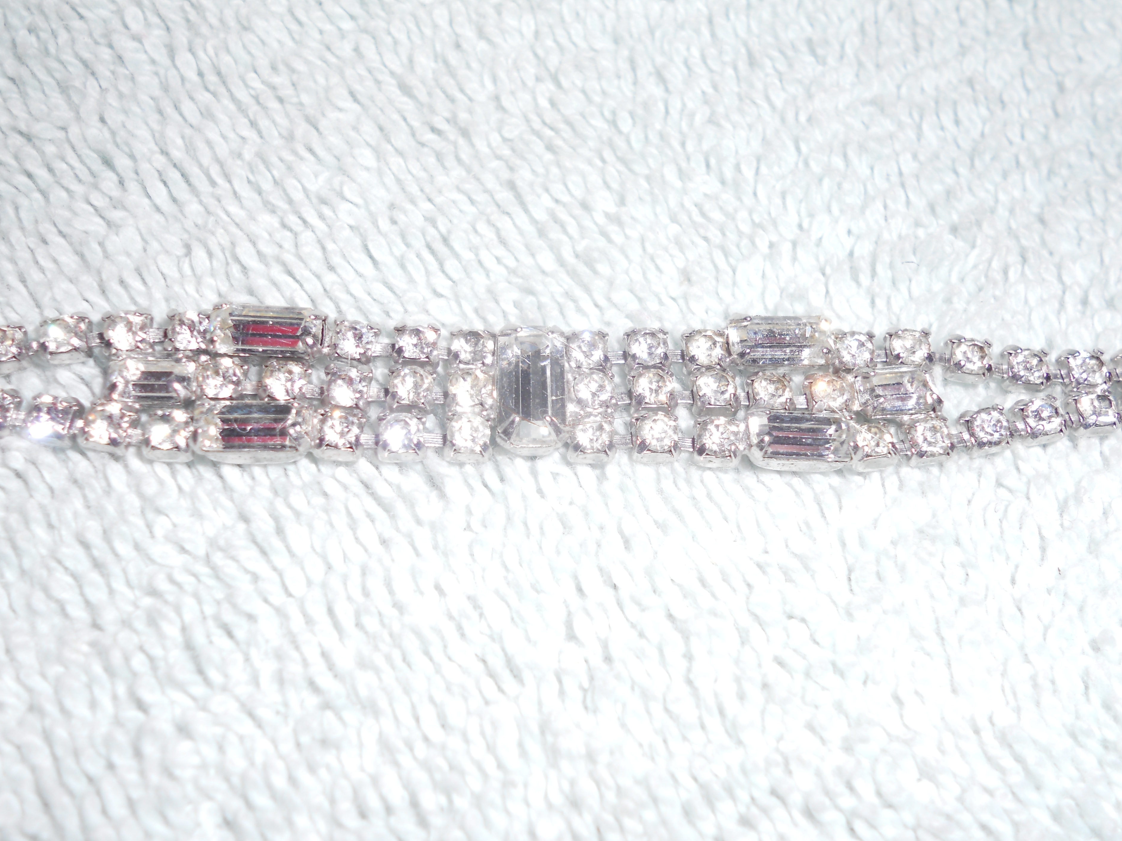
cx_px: 570
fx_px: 1102
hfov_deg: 54.0
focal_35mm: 34
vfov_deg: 41.8
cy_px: 446
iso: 80
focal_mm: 5.8
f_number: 8.8
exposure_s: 1/25
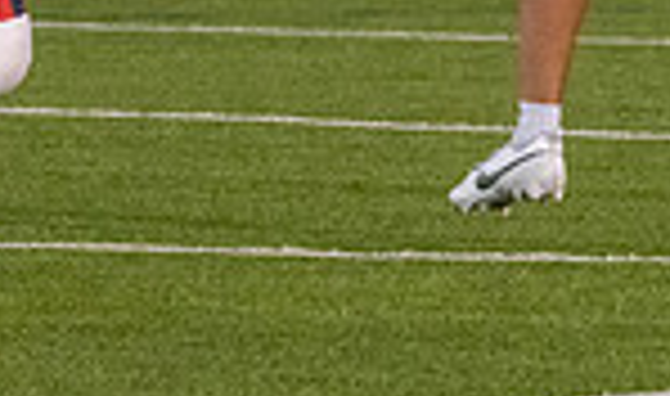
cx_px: 750
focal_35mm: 844
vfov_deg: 1.5
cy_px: -369
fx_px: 15178
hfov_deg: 2.5
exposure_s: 1/1250
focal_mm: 158
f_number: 5
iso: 12800
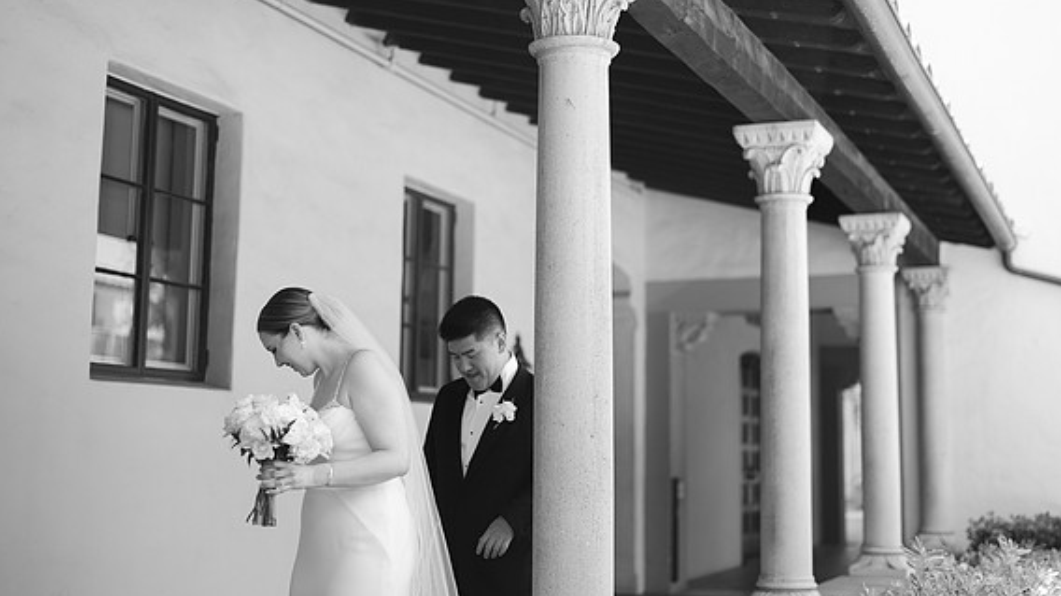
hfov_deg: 42.1
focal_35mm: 49
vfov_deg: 24.4
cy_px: 262
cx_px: 534
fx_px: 1378
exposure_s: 1/320
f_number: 1.7
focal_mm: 55
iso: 80
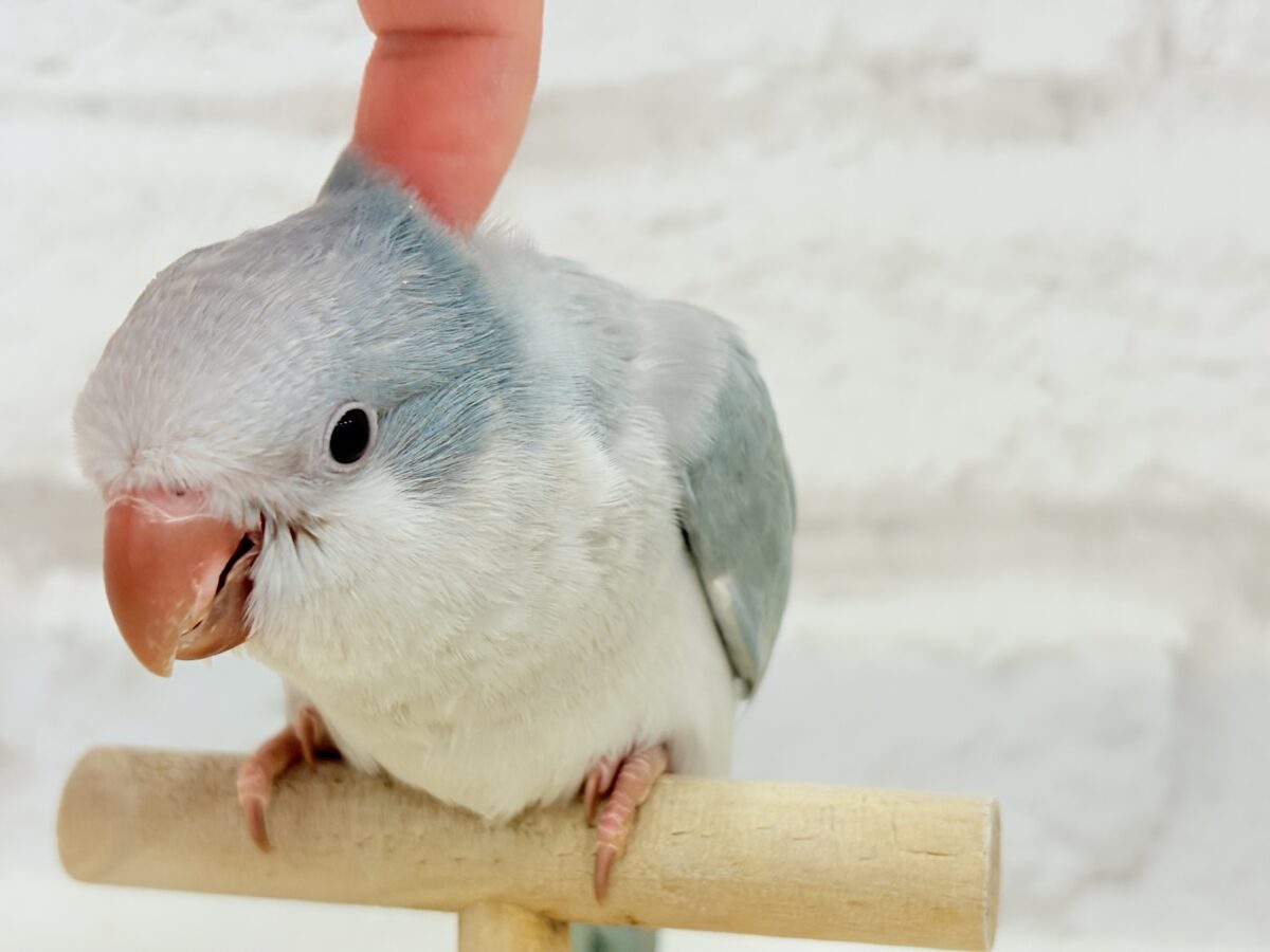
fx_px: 1908
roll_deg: -0.3
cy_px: 476
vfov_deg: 28.0
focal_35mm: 52
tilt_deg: -4.7
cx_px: 635
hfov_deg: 36.8
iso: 80
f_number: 1.6
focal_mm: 5.96
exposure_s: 1/100
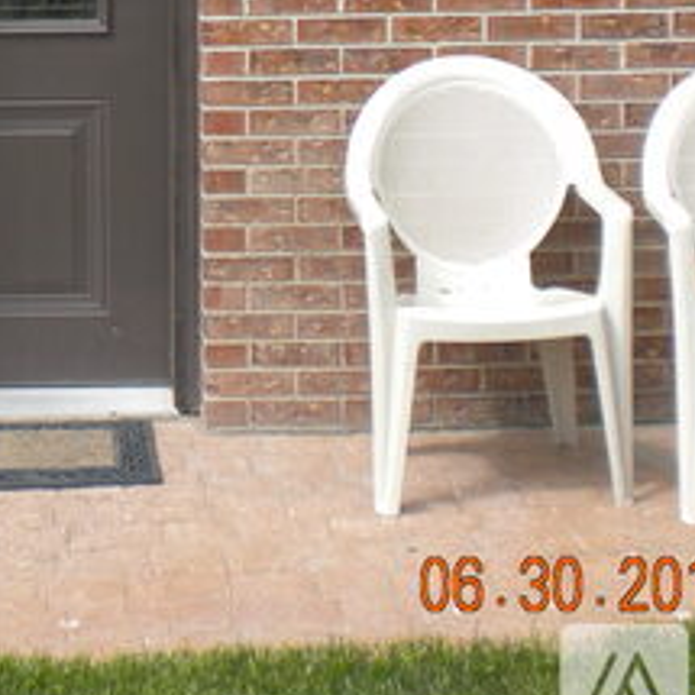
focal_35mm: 96
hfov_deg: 17.7
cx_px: 5
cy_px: -55
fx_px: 2181
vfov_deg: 17.5
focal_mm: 6.3
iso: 80
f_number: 4.6
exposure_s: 1/260
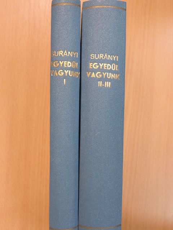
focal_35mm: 43
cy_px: 115
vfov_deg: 43.9
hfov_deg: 33.6
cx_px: 86
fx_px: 287
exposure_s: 1/30
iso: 400
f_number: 3.4
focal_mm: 7.6
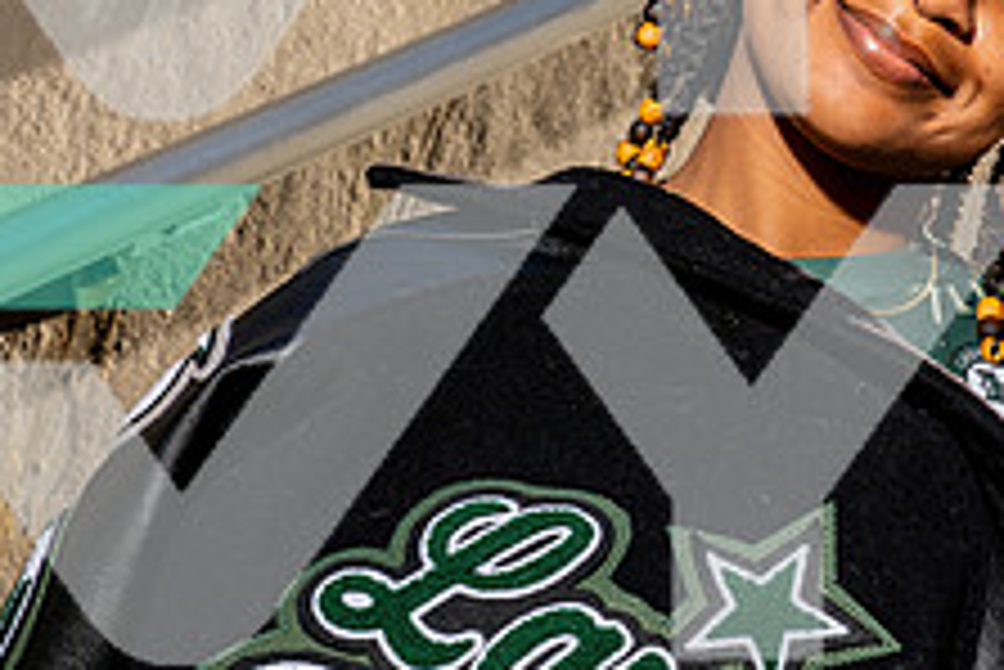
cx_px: 936
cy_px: 425
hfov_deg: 14.2
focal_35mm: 143
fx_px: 3991
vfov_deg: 9.6
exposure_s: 1/250
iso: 100
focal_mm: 55
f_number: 8
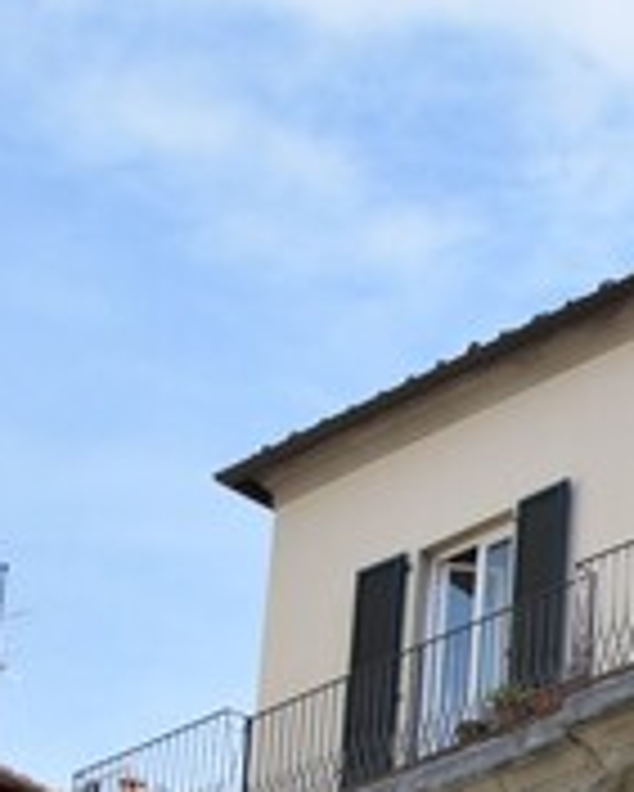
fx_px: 2695
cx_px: 1158
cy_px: 1179
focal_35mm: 115
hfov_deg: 12.2
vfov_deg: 15.4
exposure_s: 1/320
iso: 200
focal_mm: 18
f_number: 9
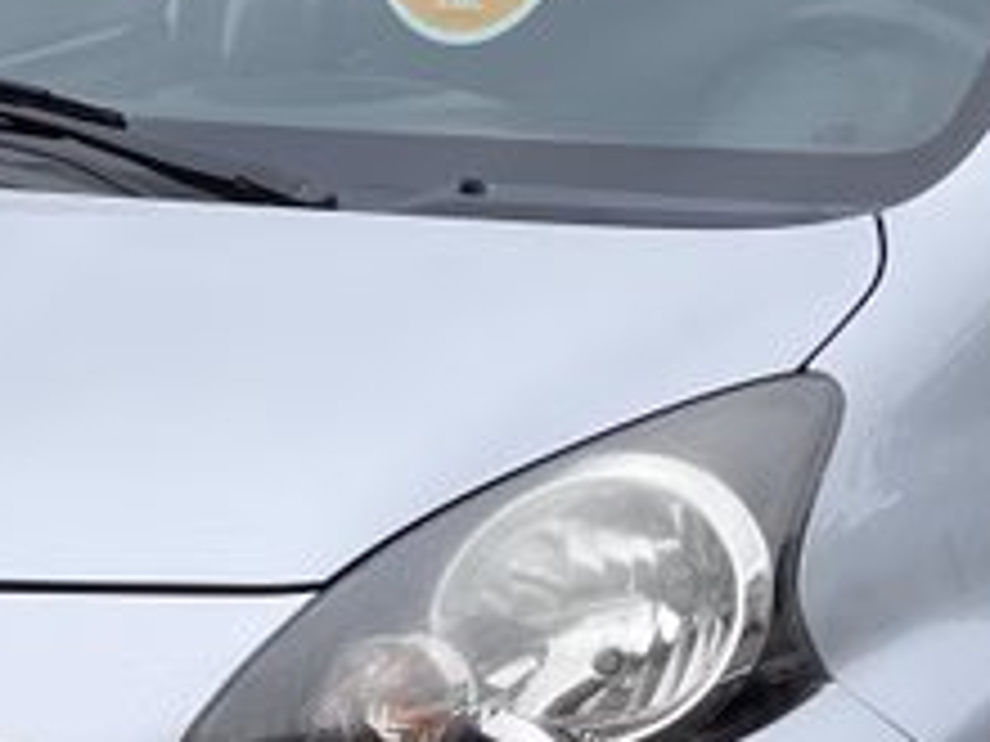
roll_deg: -0.4
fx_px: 6664
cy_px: 418
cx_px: 338
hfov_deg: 8.5
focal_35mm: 233
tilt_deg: -6.3
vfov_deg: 6.4
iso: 32
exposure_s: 1/361
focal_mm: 7.5
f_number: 2.2
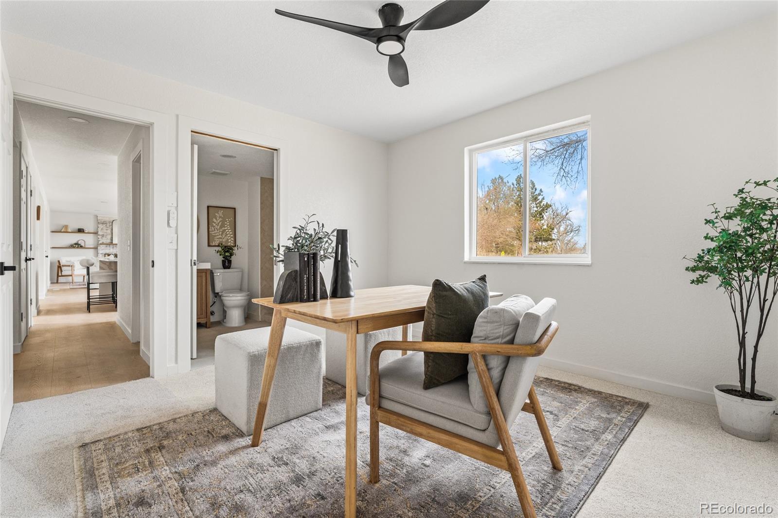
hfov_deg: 96.7
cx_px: 389
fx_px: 346
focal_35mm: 16
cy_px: 259
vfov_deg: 73.7
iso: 640
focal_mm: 16
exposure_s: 1/13
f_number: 8
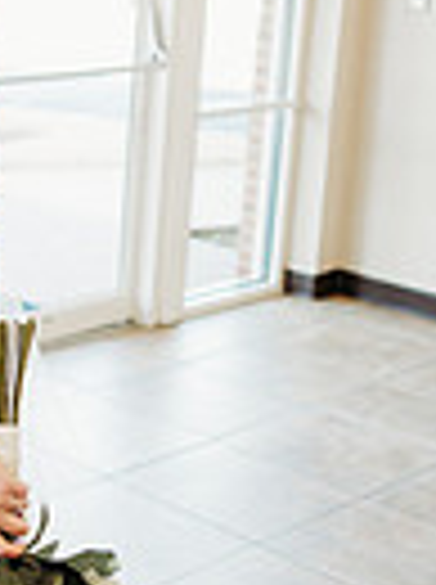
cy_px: 148
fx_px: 1348
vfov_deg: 24.2
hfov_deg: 16.9
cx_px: -184
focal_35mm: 80
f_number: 1.8
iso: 320
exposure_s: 1/160
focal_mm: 24
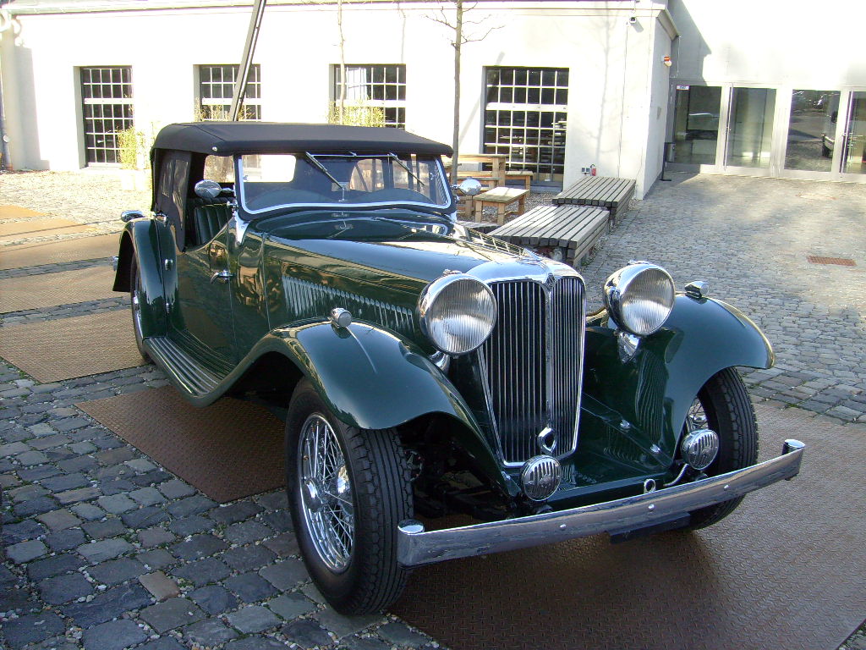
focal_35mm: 35
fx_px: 876
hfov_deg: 52.6
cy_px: 325
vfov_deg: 40.7
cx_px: 433
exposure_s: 1/250
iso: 80
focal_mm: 5.8
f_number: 2.8
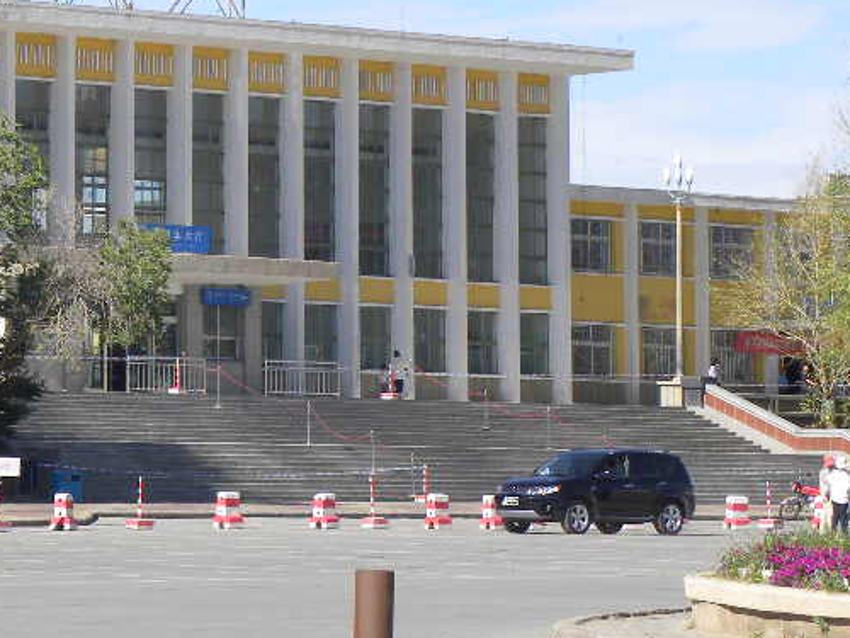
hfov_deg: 9.2
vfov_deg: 6.9
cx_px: 17
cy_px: 60
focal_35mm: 215
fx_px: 5279
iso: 64
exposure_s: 1/245
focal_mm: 18.8
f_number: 5.6
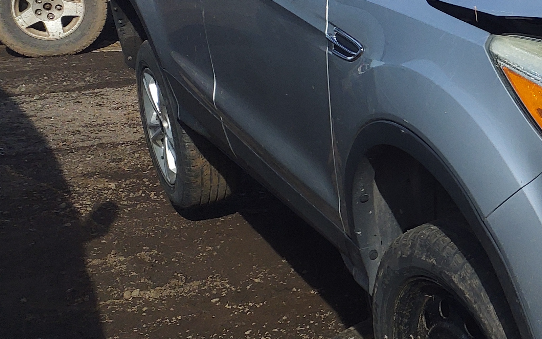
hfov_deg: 25.9
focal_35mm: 71
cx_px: 648
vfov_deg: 18.3
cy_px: 102
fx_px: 1049
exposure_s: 1/1662
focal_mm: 3.58
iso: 40
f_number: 1.9
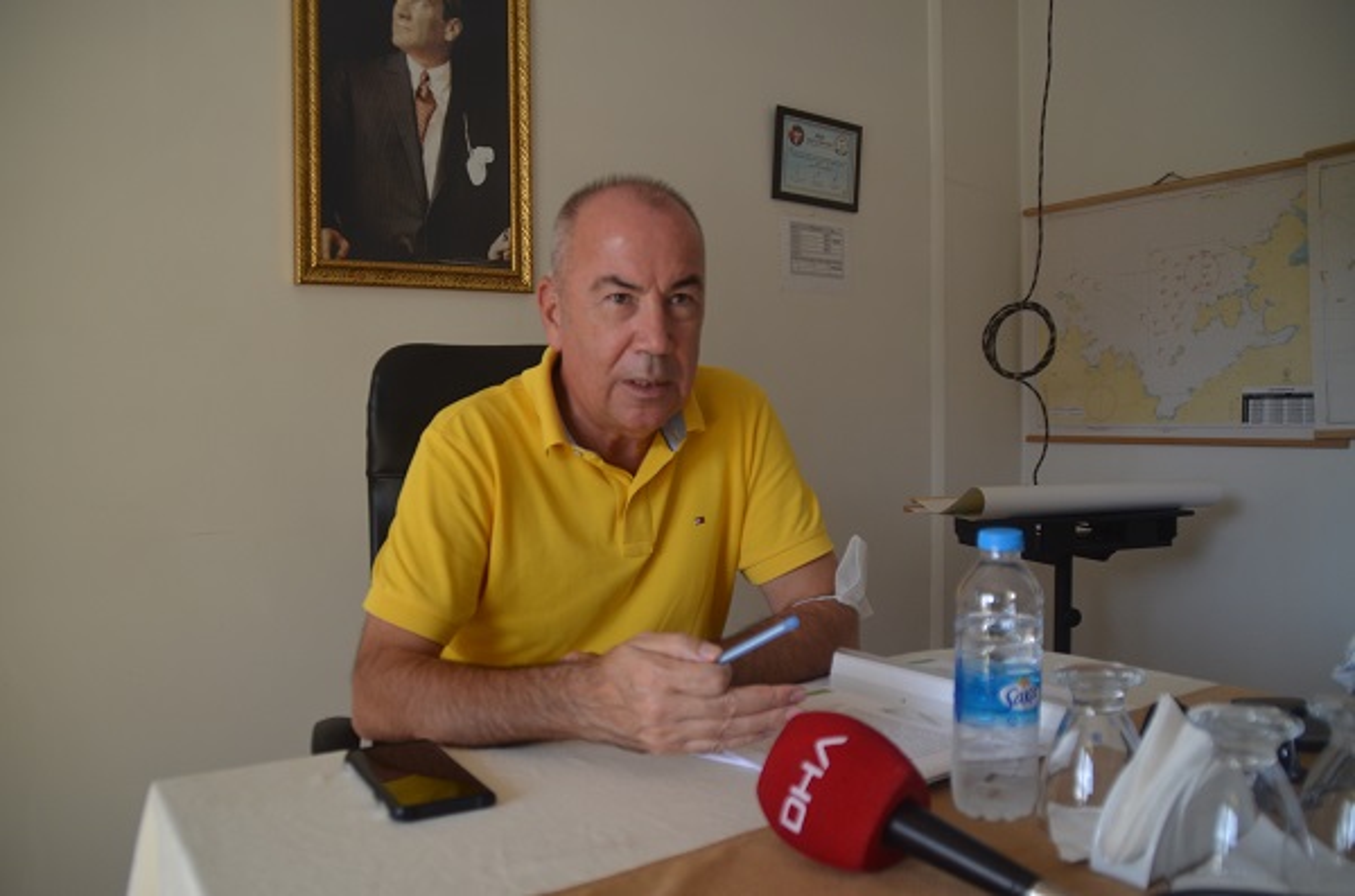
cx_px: 678
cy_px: 448
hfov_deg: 20.1
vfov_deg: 13.4
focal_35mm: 102
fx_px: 3830
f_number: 5.3
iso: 400
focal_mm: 68
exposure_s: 1/500
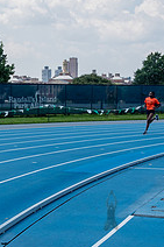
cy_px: 154
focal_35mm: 91
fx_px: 623
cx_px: -26
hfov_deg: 14.6
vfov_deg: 22.3
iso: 250
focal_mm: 31
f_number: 5.6
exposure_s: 1/1000
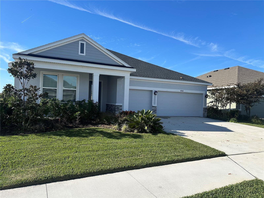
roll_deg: -1.9
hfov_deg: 71.6
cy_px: 99
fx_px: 183
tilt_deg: -0.1
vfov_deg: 56.8
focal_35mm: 24
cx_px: 132
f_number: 1.78
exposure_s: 1/3861
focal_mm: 6.86
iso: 80
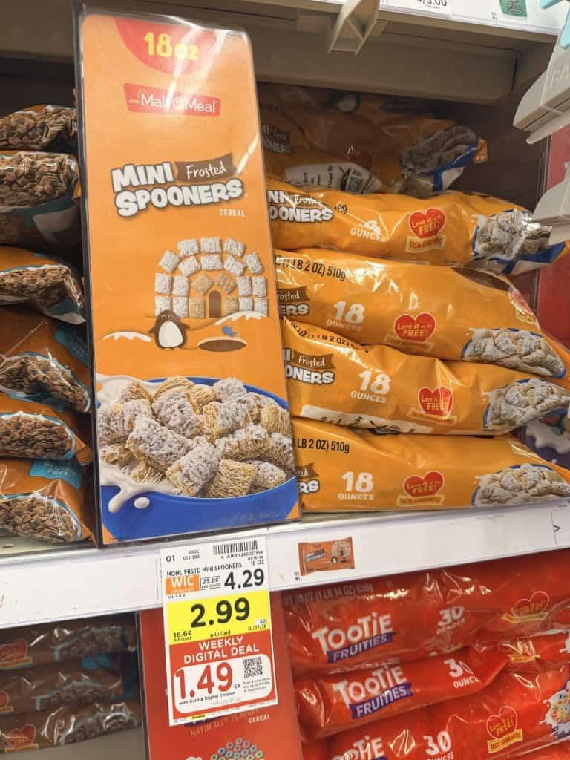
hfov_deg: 56.8
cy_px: 380
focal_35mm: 24
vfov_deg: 71.6
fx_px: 527
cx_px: 285
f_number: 1.8
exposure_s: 1/63
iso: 160
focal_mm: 6.8
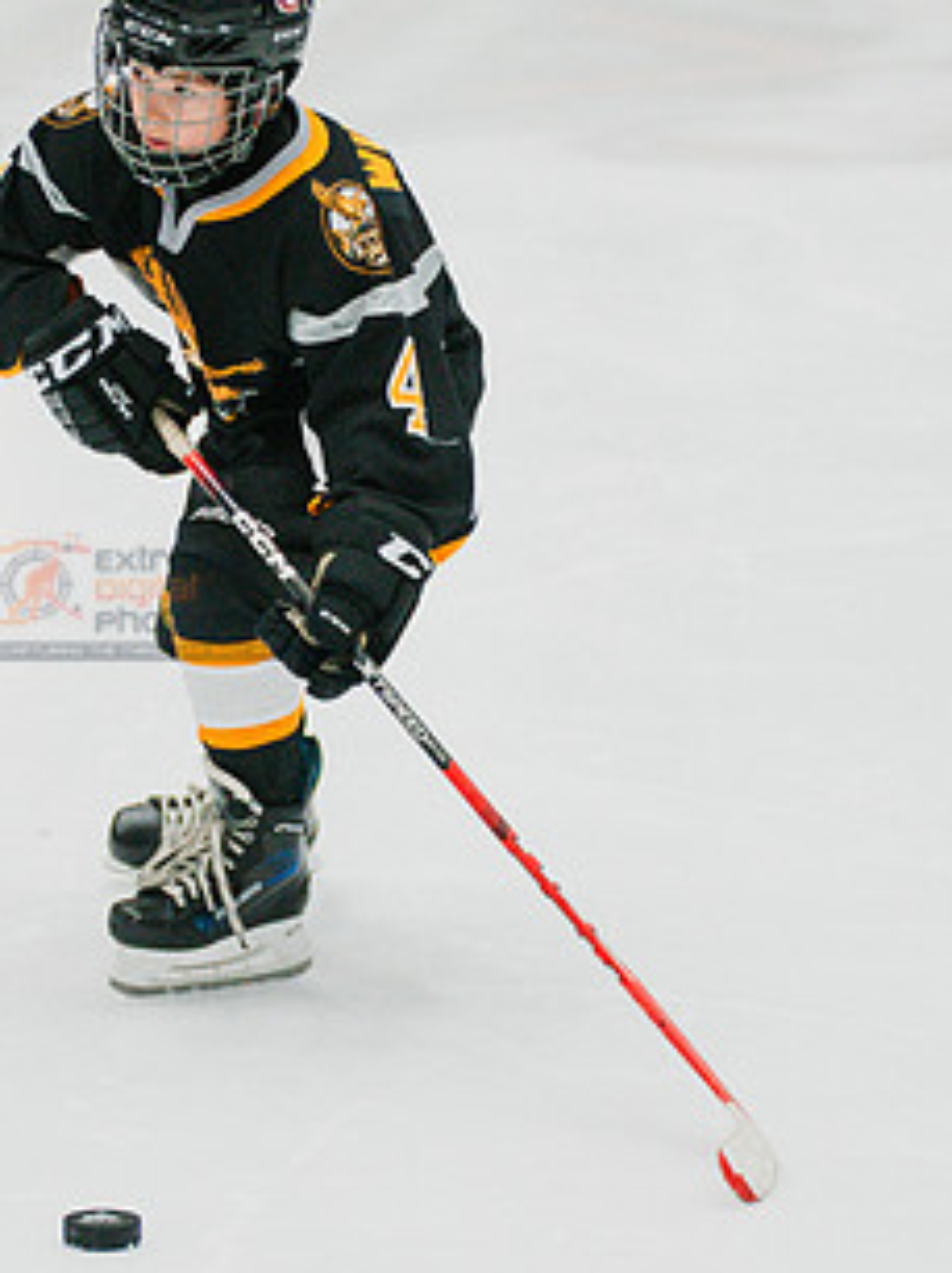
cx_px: 447
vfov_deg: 7.1
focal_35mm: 278
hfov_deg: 5.3
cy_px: 495
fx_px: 10208
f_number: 3.2
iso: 3200
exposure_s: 1/1600
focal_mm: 120
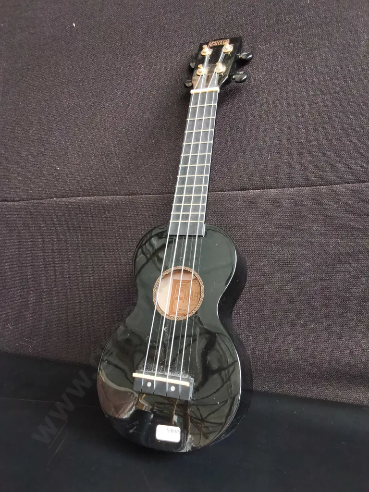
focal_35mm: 27
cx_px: 184
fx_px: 384
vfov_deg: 65.3
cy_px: 246
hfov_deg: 51.4
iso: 320
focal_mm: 2.87
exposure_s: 1/100
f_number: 2
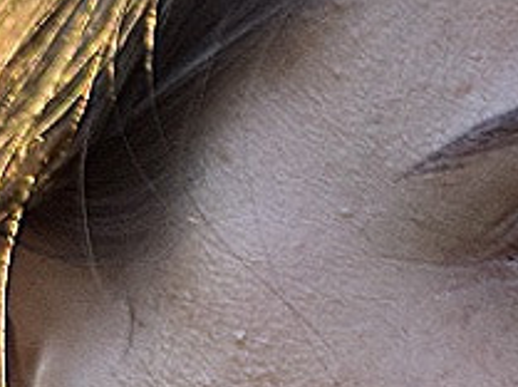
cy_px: 821
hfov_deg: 3.6
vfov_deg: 2.7
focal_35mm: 553
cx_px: 642
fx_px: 8261
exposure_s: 1/250
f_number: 1.8
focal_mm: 50
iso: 100
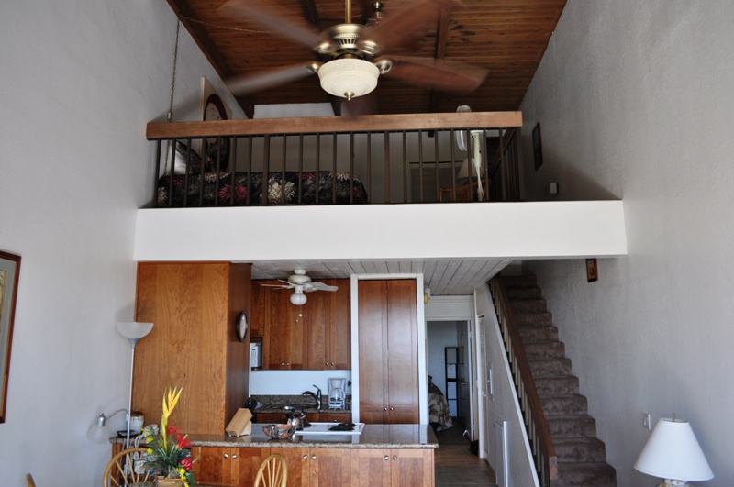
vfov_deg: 47.8
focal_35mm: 27
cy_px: 244
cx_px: 367
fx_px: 550
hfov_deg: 67.5
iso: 400
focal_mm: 18
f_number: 4.5
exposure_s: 1/80
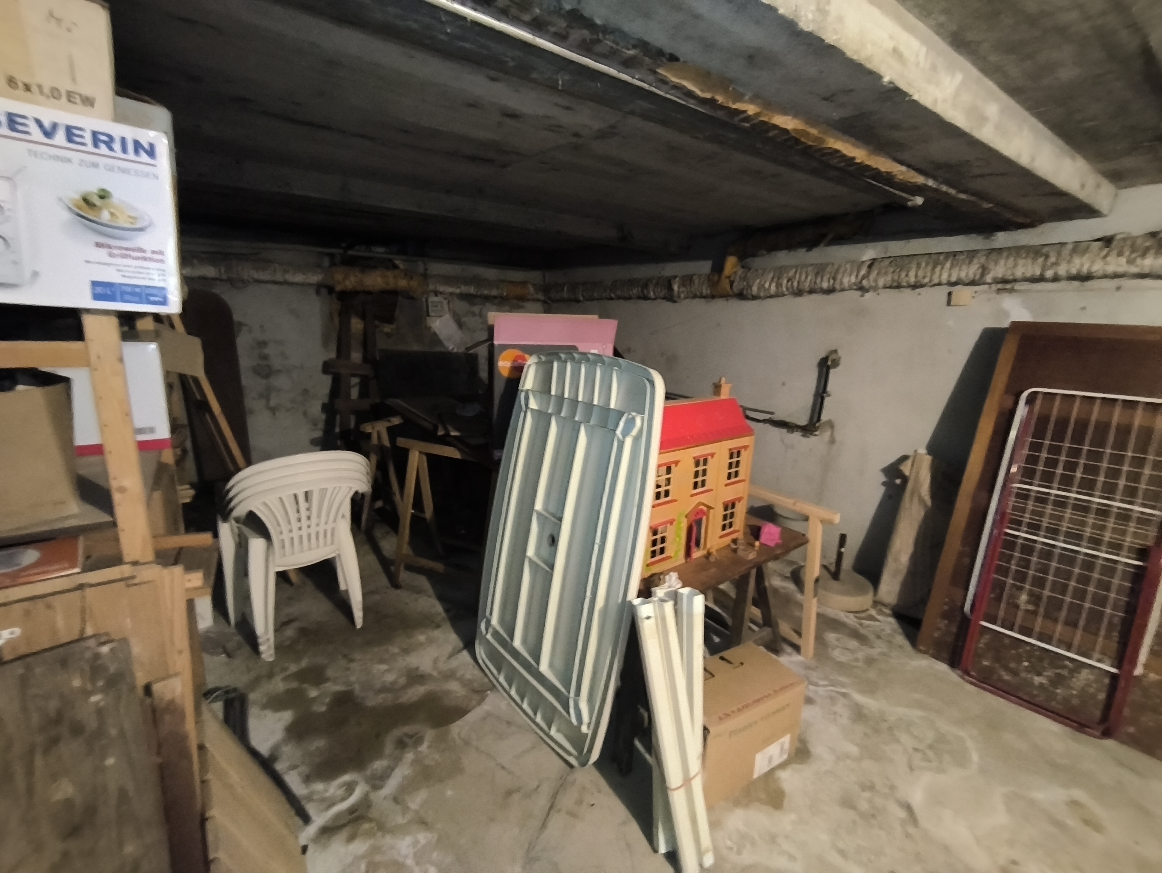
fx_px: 504
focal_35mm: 15
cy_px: 436
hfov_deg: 98.1
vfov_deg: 81.8
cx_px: 581
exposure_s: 1/16.7
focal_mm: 1.65
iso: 1250
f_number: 2.2
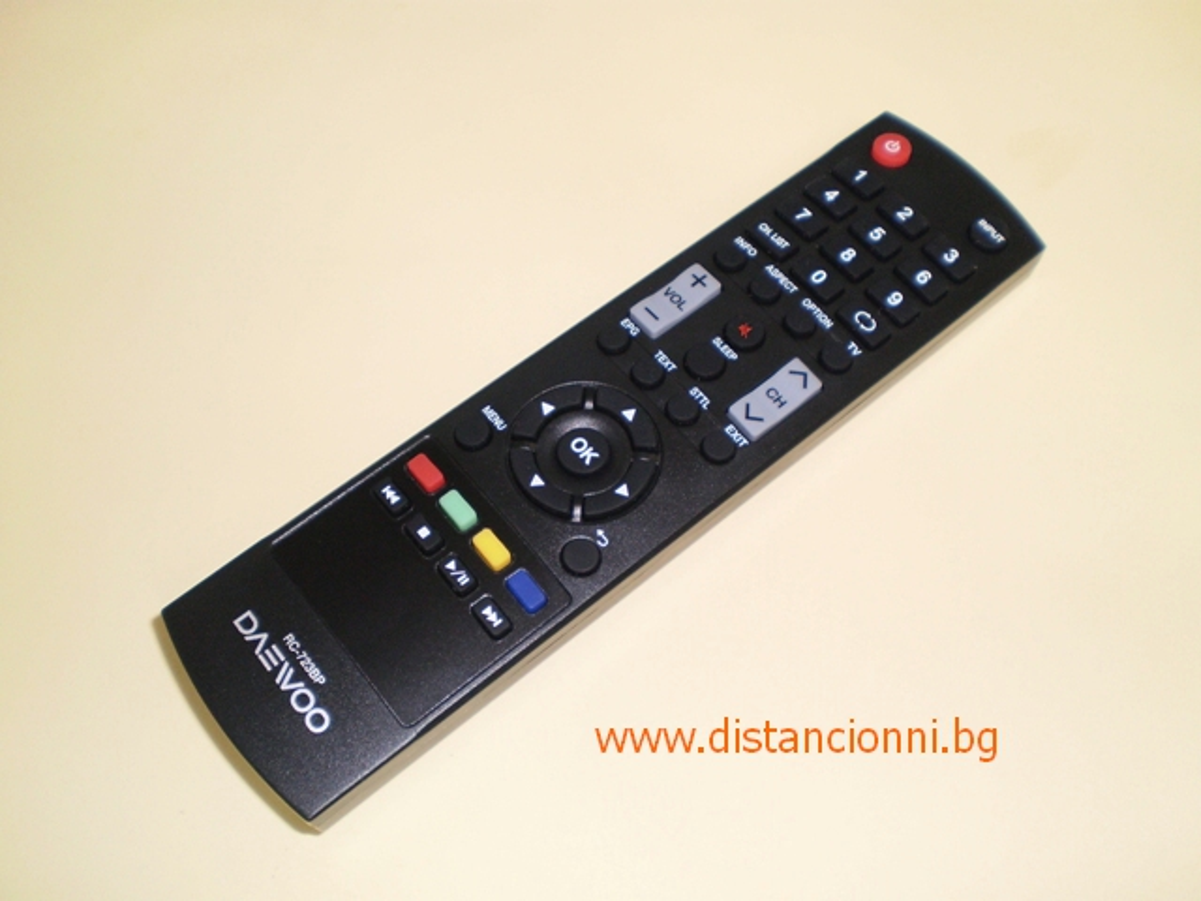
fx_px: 1249
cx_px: 600
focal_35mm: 36
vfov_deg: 39.7
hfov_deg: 51.4
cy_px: 450
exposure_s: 1/30
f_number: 3.1
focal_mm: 6.3
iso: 125
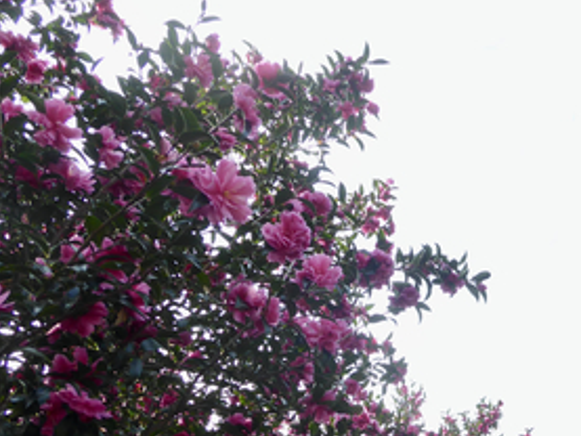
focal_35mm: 52
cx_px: 449
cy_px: 392
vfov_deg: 27.1
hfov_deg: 35.8
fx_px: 873
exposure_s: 1/250
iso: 100
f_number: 3.3
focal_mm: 4.3
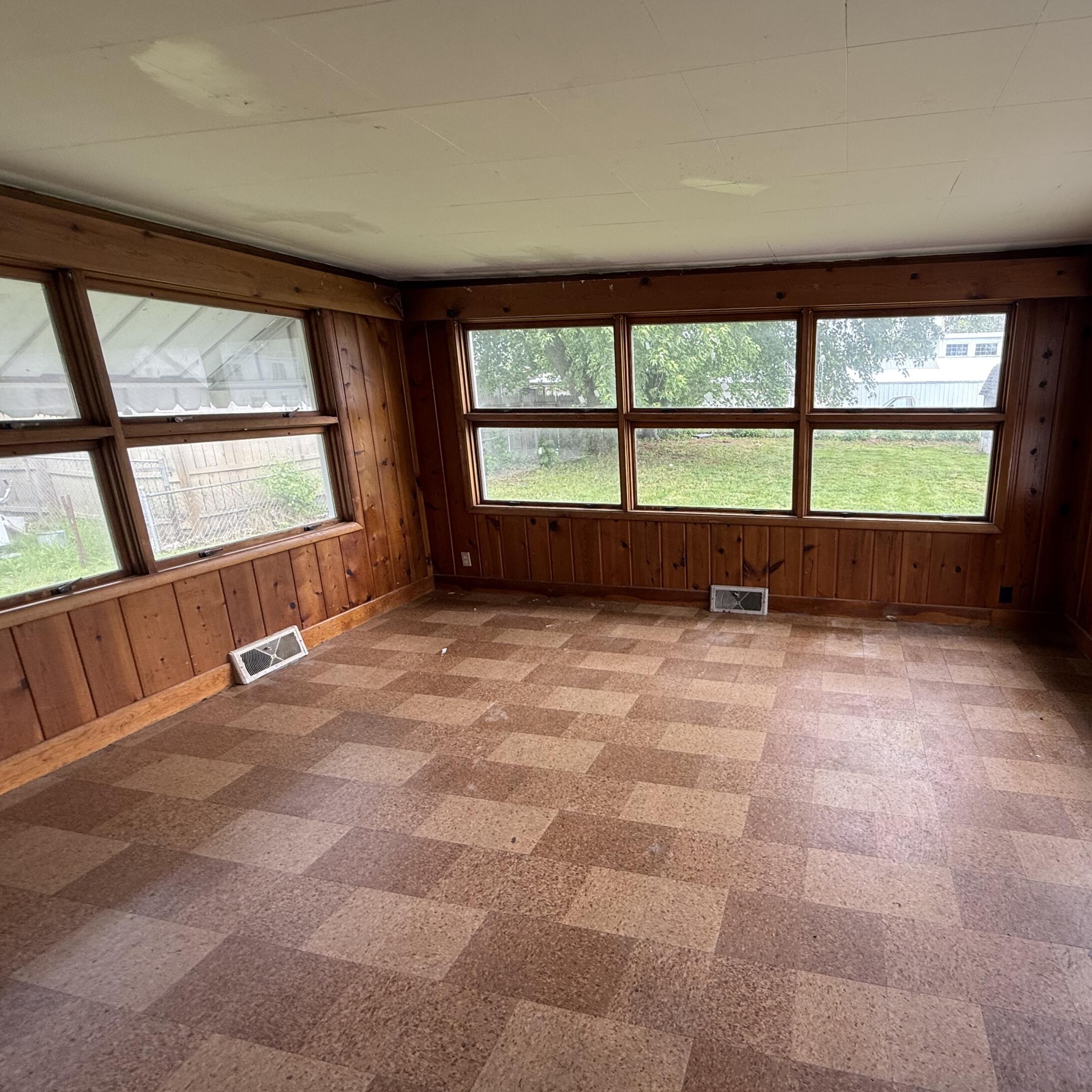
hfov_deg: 81.6
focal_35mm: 17
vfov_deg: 84.0
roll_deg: +0.3
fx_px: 607
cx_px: 714
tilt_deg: -13.5
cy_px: 548
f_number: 2.2
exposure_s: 1/99
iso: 80
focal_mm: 2.22
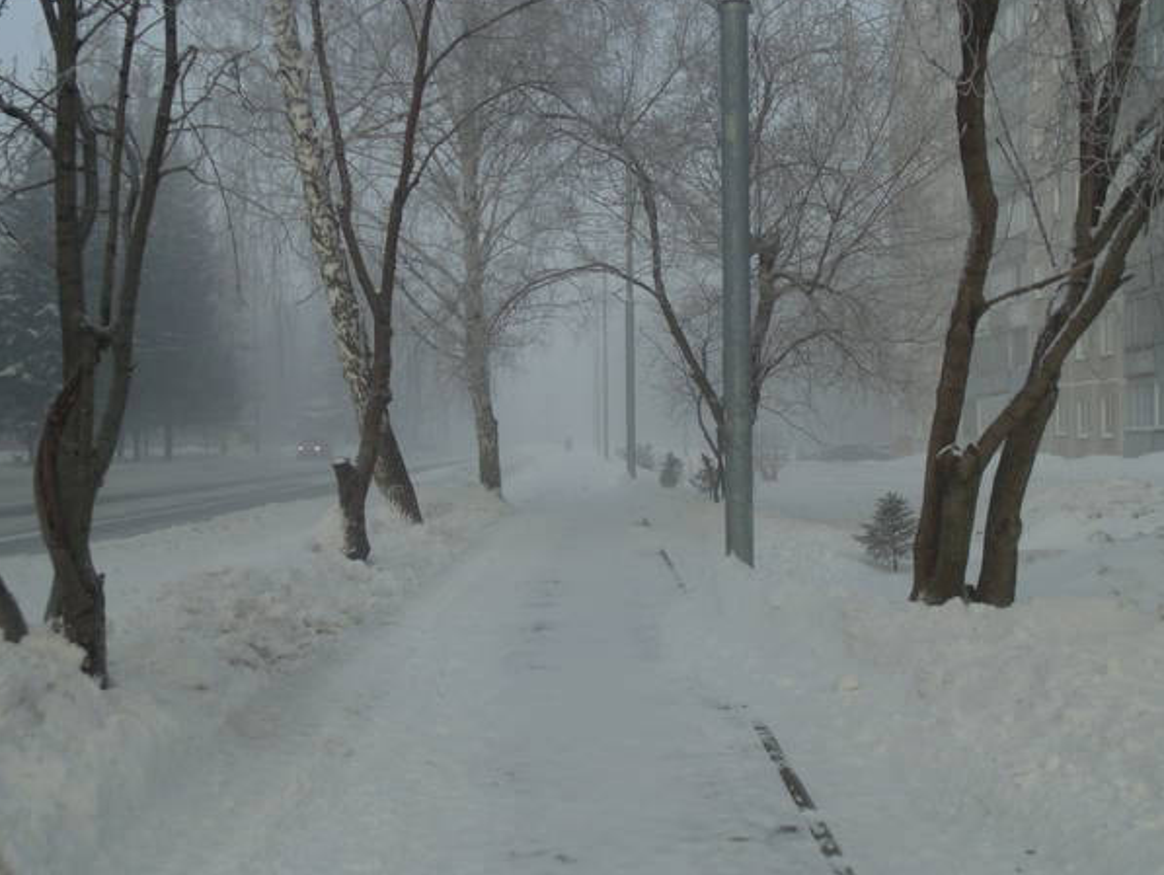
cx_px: 561
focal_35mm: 46
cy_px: 456
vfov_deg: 31.6
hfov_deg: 41.2
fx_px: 1548
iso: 80
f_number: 3.5
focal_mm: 7.7
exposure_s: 1/400
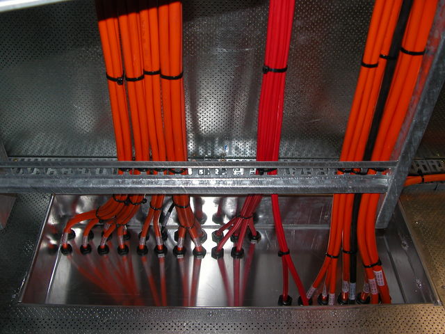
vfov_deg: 40.7
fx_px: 450
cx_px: 222
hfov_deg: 52.6
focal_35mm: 35
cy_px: 167
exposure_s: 1/60
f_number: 2.8
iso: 100
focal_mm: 8.9
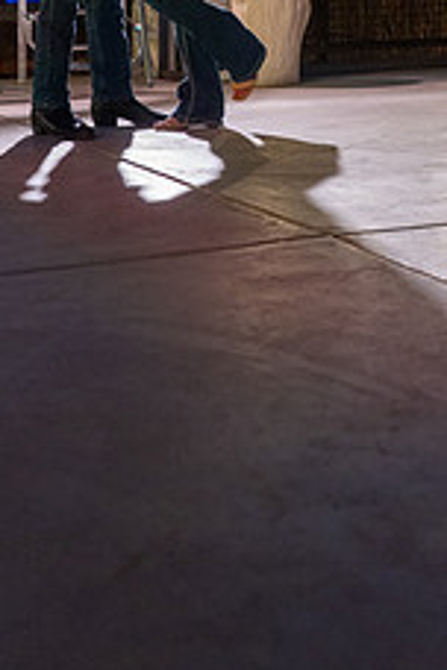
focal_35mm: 65
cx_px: 276
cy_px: 26
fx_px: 1211
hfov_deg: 20.9
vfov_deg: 29.3
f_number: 4
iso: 3200
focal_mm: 33
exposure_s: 1/40
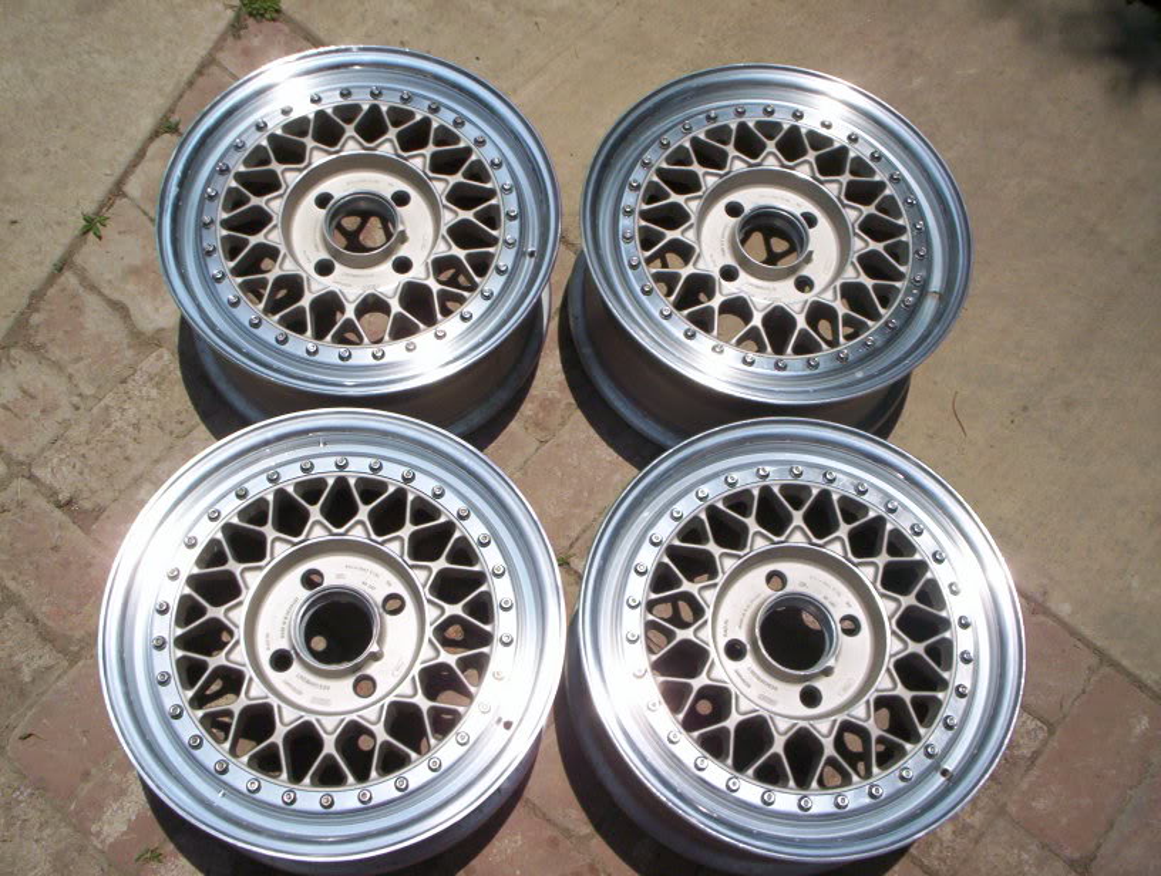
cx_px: 580
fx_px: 1278
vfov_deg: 37.9
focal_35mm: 38
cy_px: 438
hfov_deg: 48.9
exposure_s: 1/2000
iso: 100
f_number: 4.5
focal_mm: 4.99
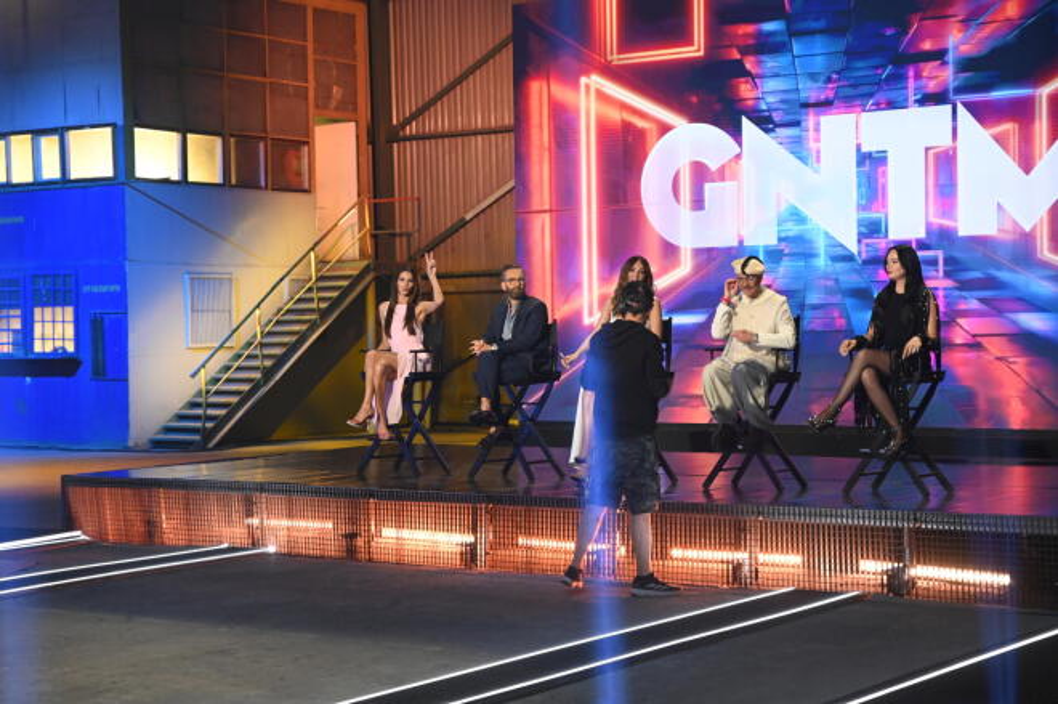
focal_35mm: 70
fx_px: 2056
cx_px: 529
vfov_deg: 19.4
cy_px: 352
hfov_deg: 28.9
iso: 2500
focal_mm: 70
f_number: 2.8
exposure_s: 1/160
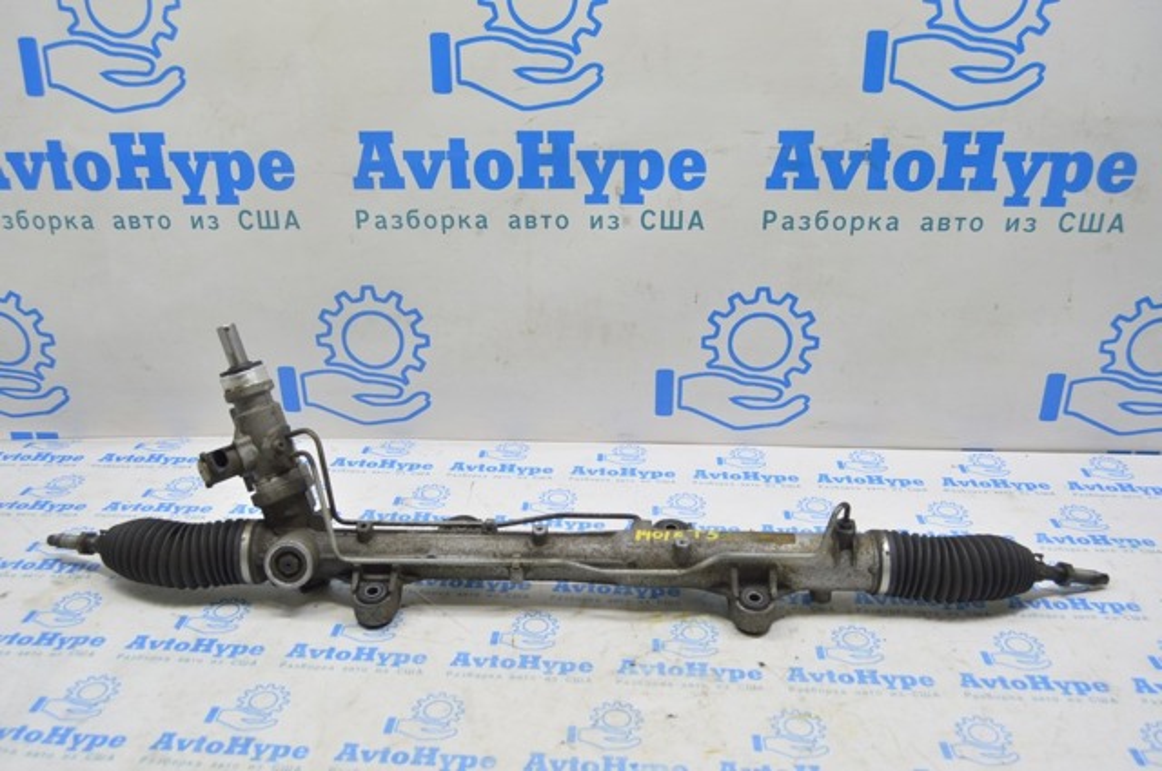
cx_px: 581
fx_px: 967
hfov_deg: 62.0
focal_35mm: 30
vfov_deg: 43.5
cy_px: 386
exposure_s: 1/20
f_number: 5.6
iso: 400
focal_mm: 20
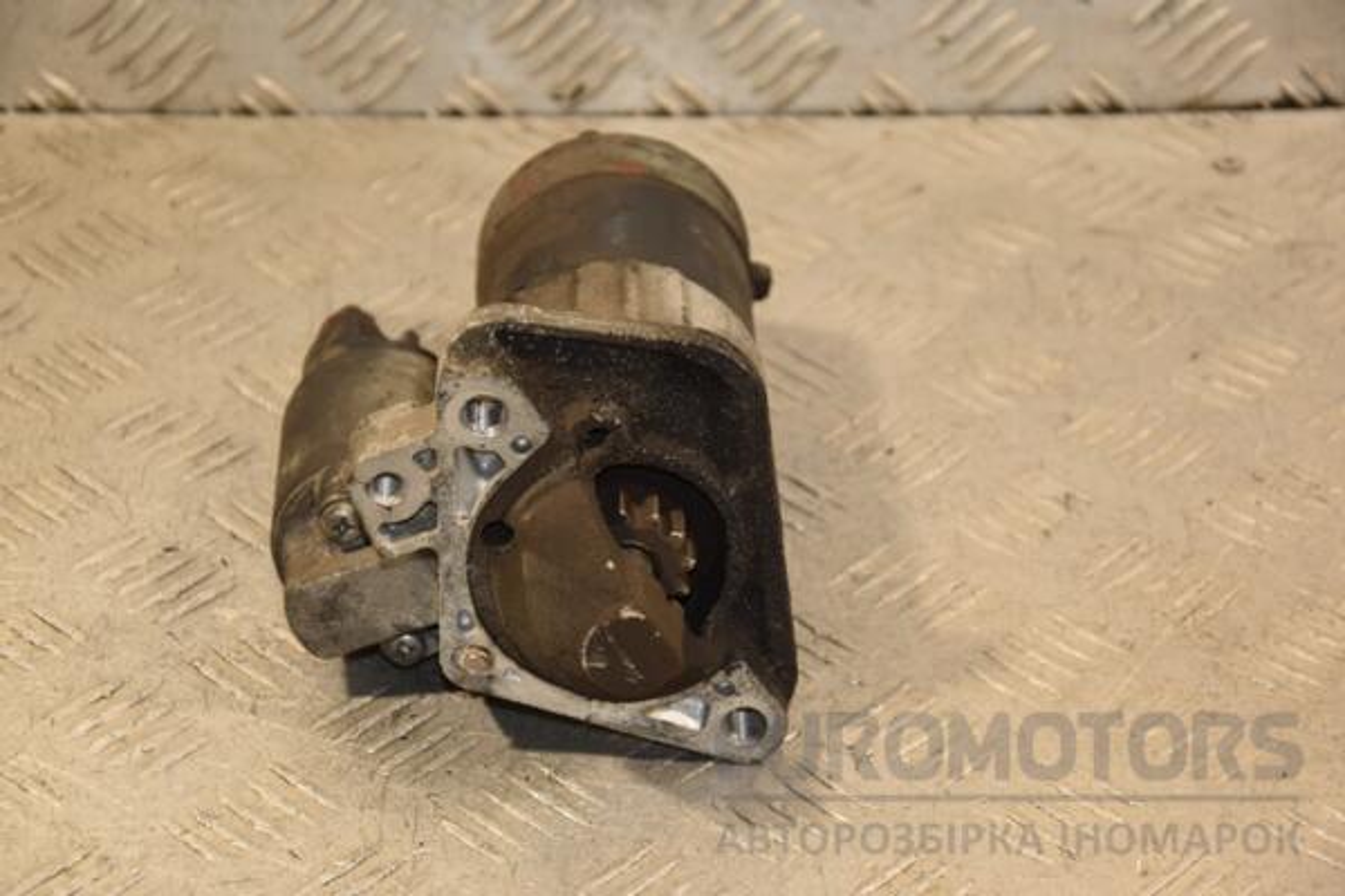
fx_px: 4203
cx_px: 672
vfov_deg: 12.2
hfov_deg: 18.2
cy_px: 448
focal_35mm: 112
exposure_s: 1/125
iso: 800
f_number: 5.3
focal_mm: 75
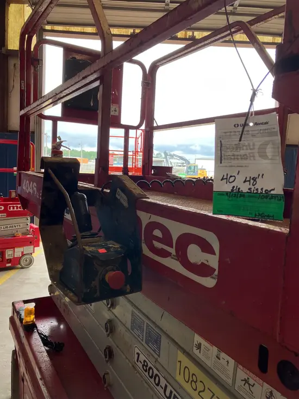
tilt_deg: -4.5
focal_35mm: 28
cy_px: 200
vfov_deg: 63.4
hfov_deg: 49.8
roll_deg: -3.0
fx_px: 322
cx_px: 150
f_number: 1.8
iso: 25
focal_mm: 3.99
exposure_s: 1/121
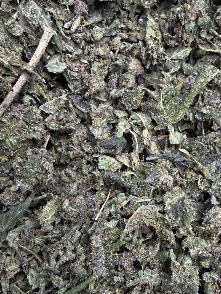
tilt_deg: -66.0
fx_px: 383
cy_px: 203
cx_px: 147
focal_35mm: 45
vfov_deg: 41.4
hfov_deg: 31.9
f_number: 2.2
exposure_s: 1/48
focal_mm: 2.22
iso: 320
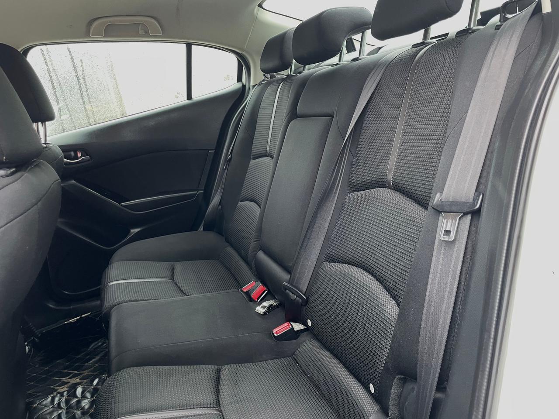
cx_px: 280
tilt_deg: -16.4
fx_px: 420
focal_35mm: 26
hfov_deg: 67.3
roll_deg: +11.1
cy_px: 210
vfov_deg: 53.1
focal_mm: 4.2
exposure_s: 1/60
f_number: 1.6
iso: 400
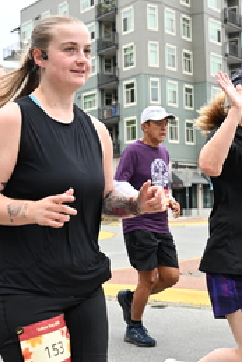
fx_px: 716
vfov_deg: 28.4
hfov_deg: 19.1
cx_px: 72
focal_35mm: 71
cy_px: 145
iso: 1600
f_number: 4
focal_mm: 33.5
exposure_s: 1/800
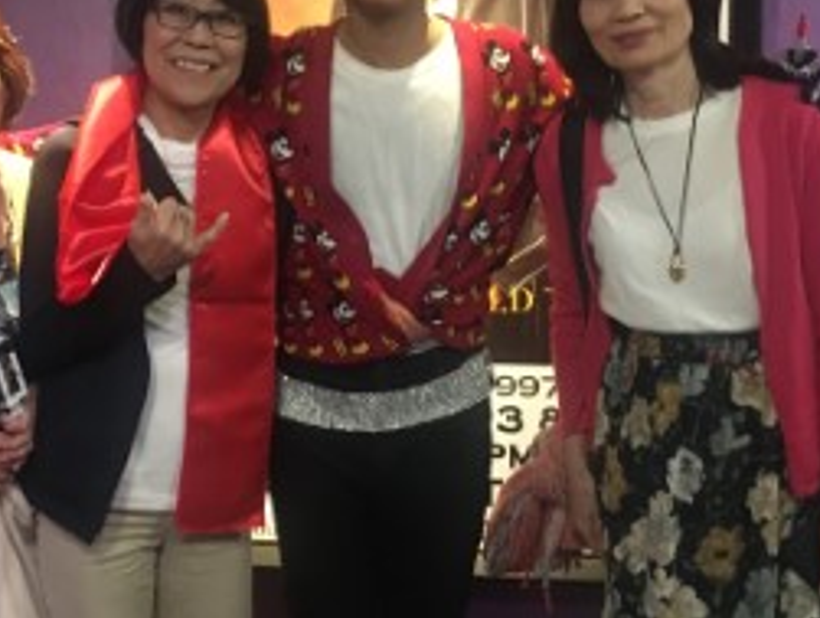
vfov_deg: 27.7
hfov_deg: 36.5
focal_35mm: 52
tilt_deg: -4.6
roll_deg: -0.5
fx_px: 1234
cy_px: 157
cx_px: 291
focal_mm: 4.15
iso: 320
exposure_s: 1/15
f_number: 2.2
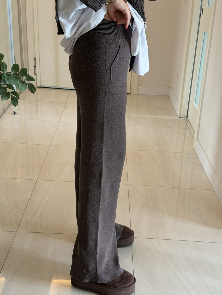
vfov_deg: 39.7
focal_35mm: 48
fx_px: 410
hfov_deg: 30.3
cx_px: 111
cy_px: 148
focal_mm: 6.76
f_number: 1.78
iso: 160
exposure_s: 1/60
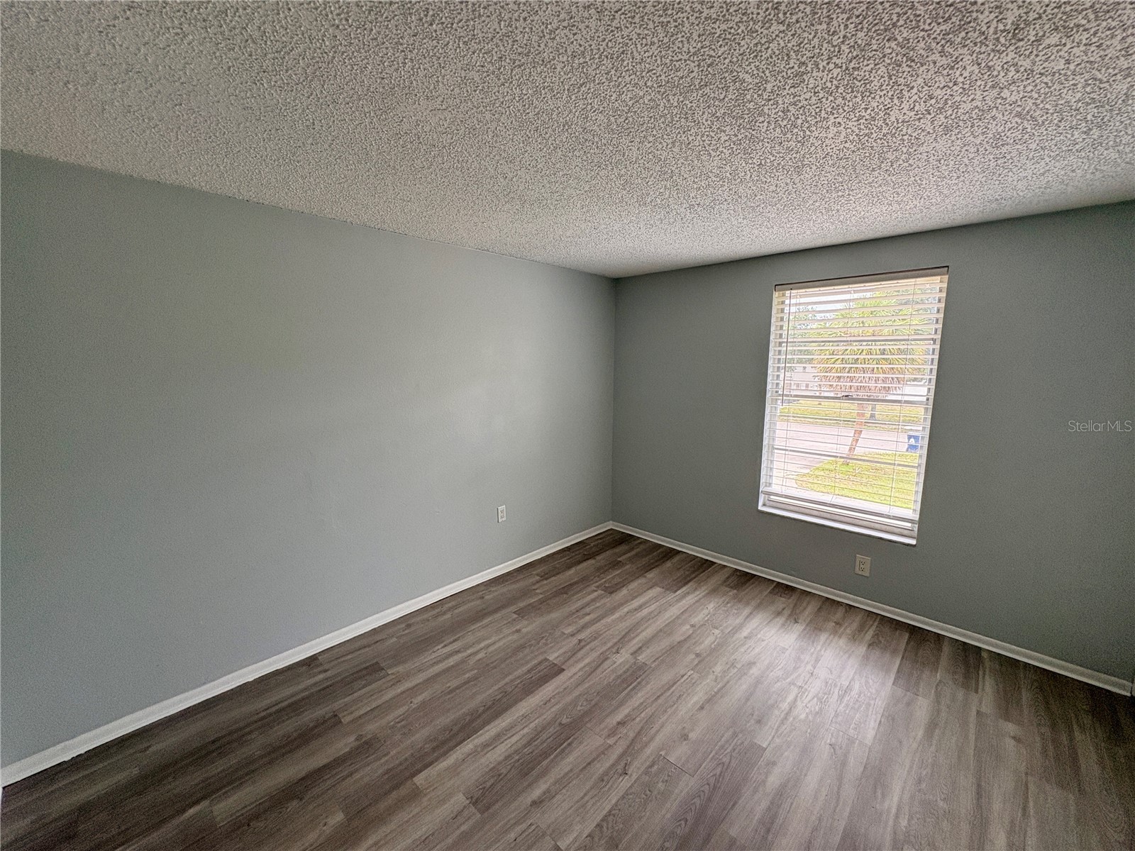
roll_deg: +0.8
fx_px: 459
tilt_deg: -8.3
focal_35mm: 14
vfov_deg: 85.7
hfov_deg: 102.1
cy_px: 426
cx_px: 568
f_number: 2.2
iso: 125
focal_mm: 2.22
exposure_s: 1/105
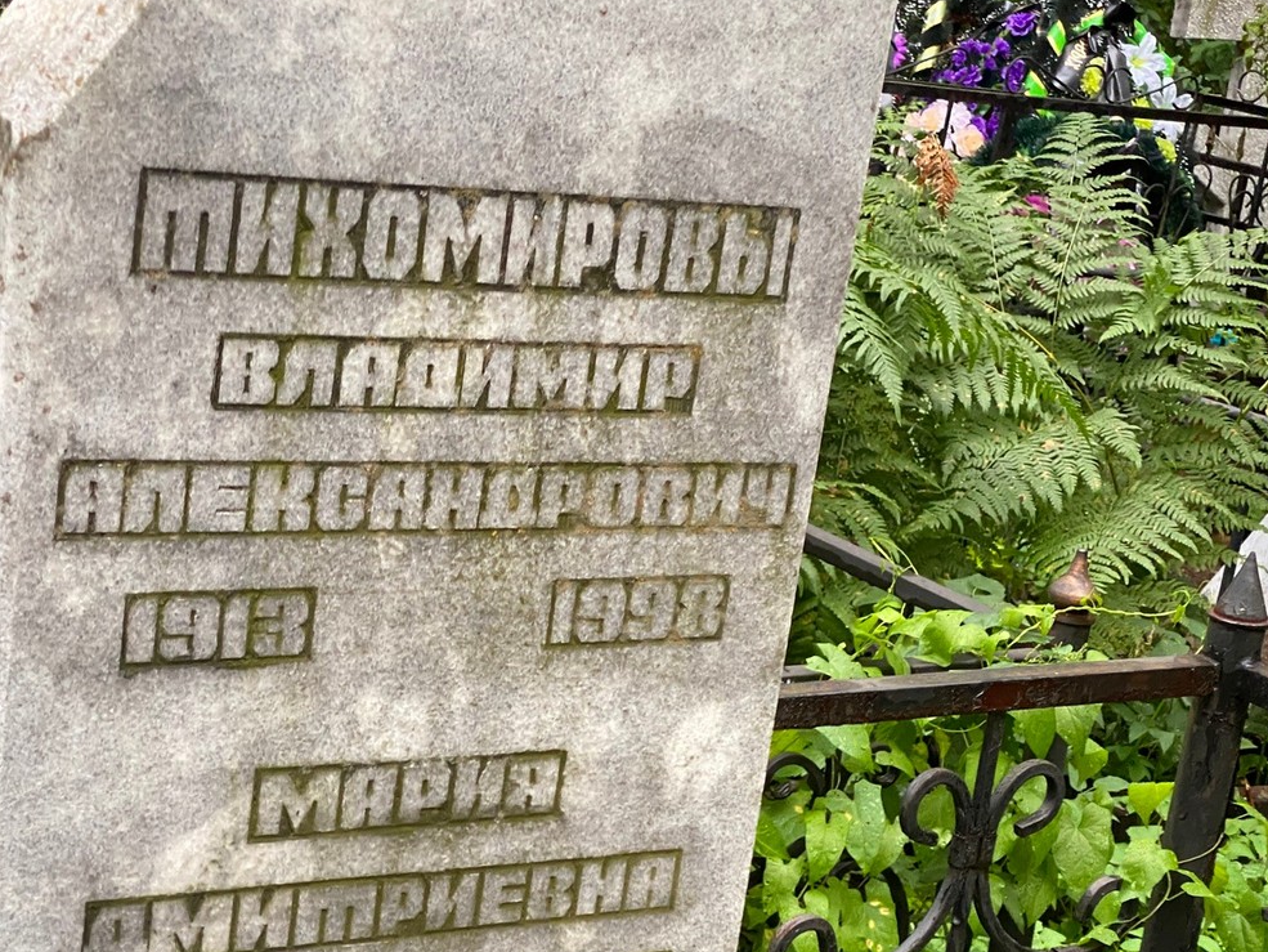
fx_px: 2784
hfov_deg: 25.6
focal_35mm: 76
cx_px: 525
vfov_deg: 19.3
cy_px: 671
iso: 160
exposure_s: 1/95
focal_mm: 6
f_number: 2
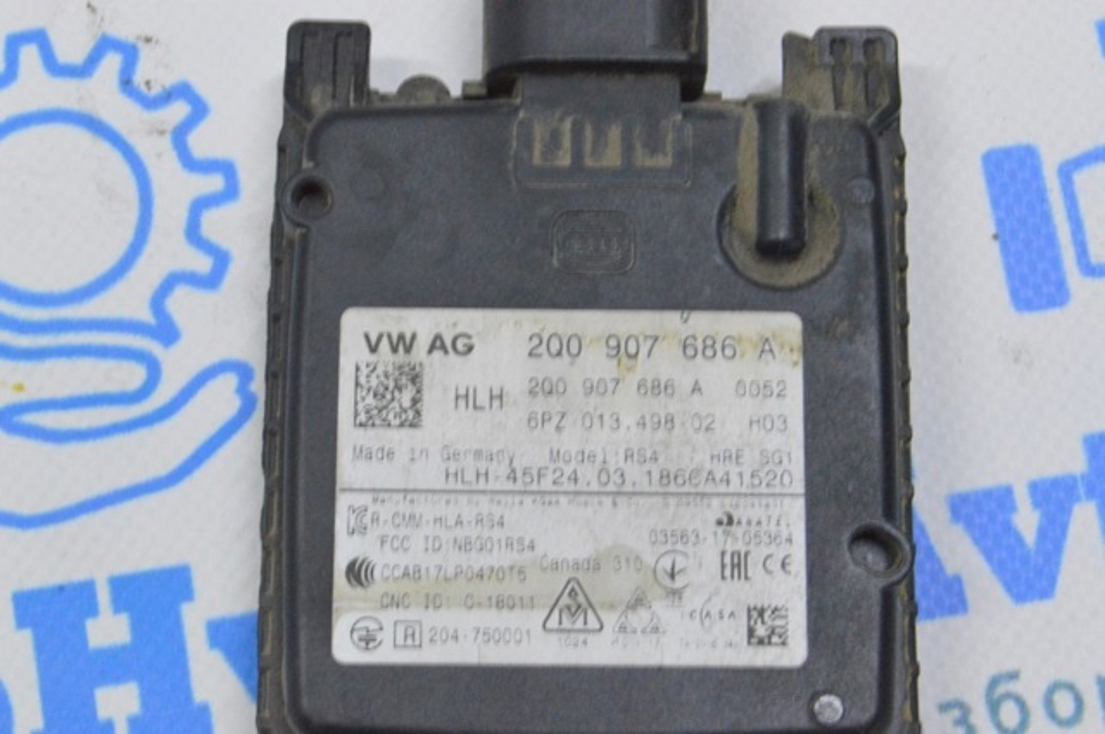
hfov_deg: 24.6
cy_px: 367
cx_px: 552
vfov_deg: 16.5
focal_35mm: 82
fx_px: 2529
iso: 6400
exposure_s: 1/20
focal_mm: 55
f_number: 20
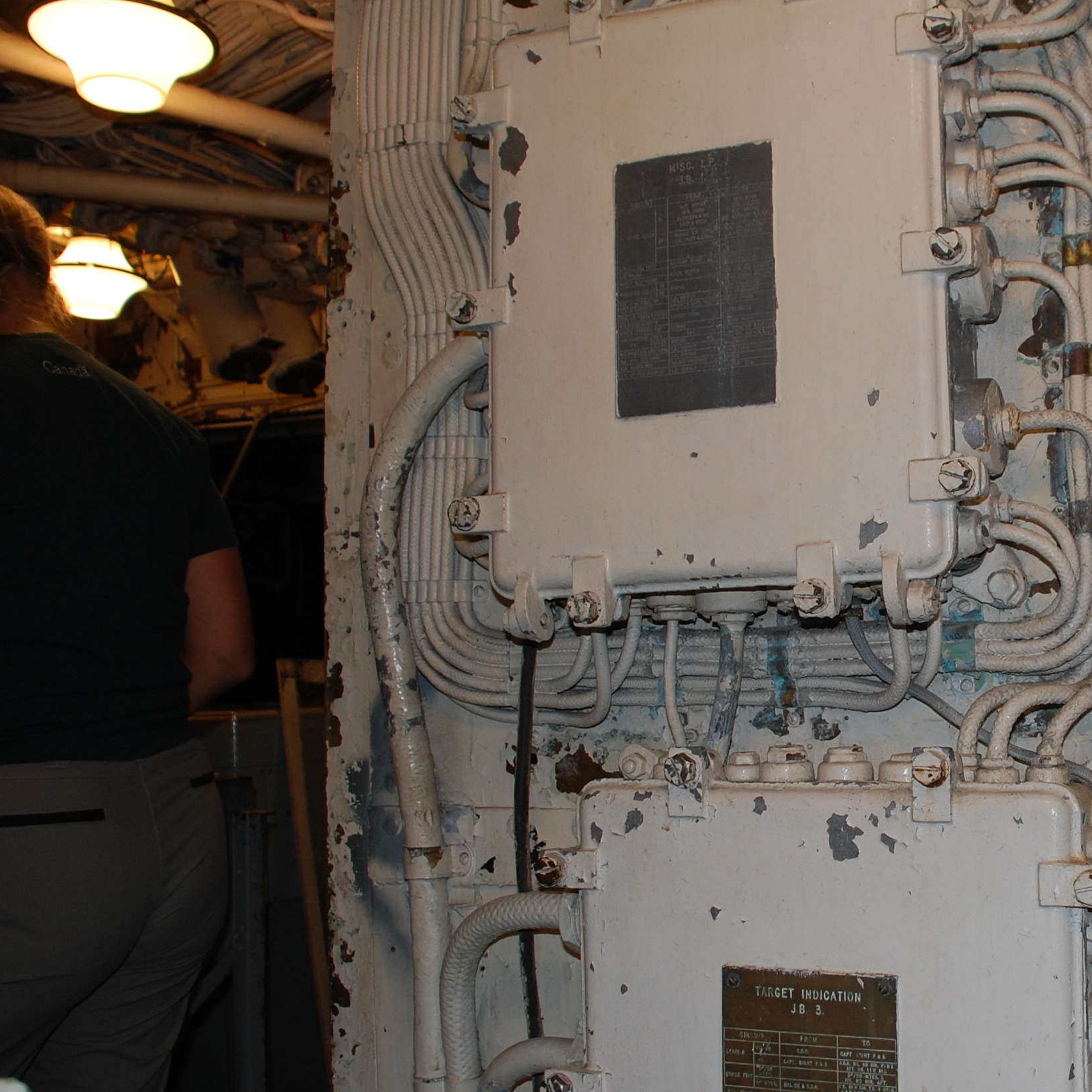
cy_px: 579
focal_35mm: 42
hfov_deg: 37.8
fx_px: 1499
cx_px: 950
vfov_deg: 40.0
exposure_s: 1/60
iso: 320
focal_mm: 18
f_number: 4
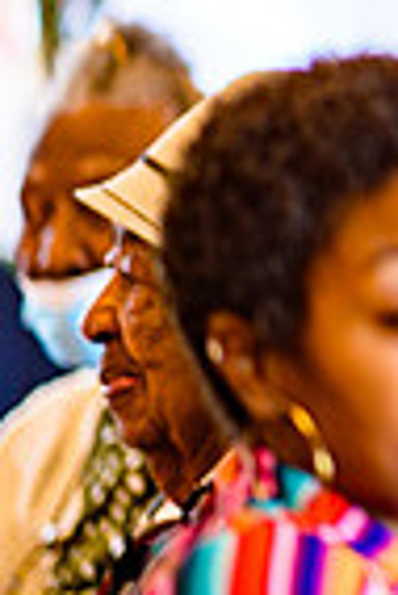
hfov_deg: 3.2
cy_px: -161
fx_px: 7096
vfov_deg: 4.8
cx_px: 1148
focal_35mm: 429
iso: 180
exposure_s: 1/80
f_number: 1.4
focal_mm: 105
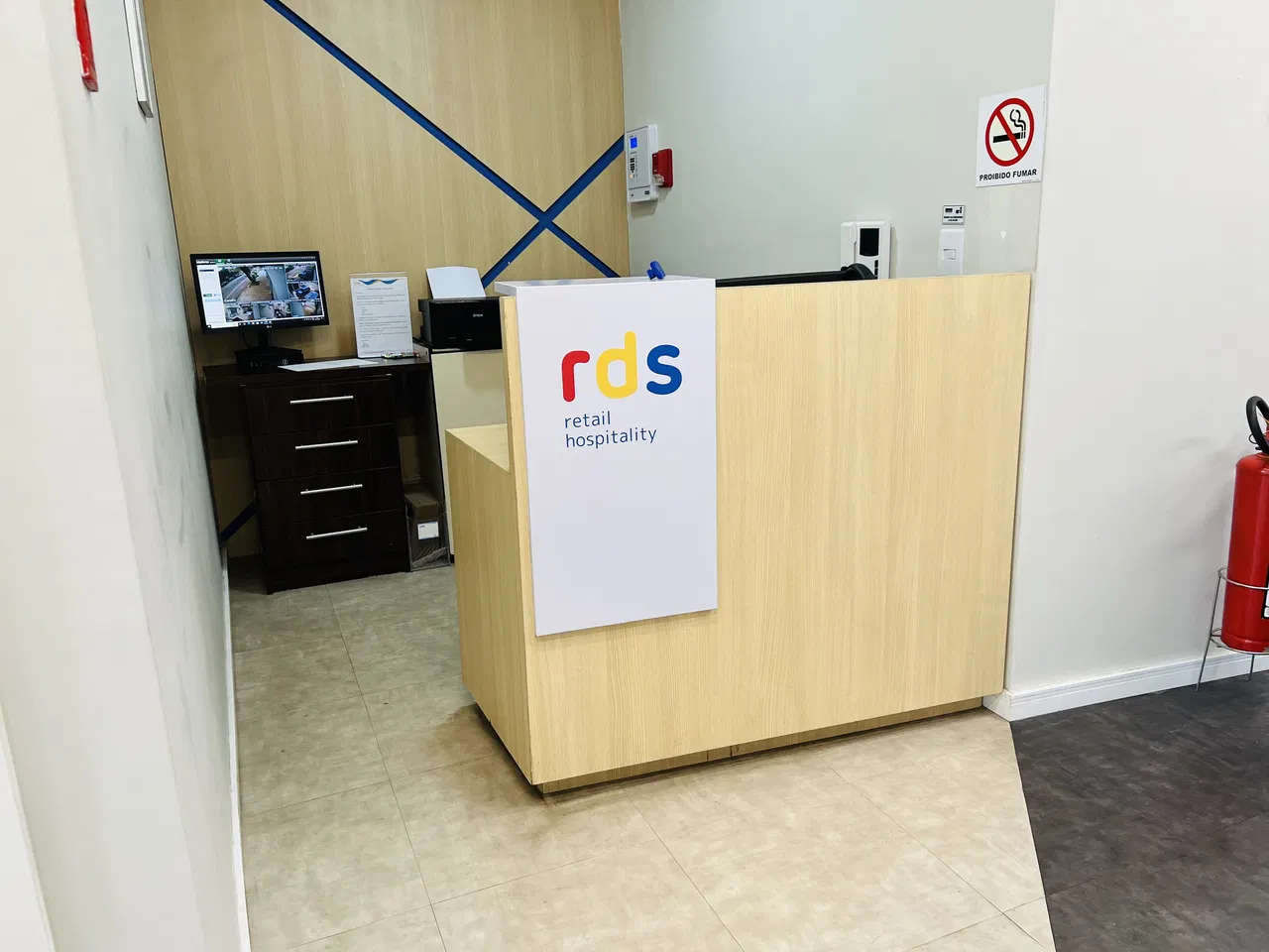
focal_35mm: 26
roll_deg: +3.0
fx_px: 953
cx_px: 634
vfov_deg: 53.1
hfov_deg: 67.3
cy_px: 476
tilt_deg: -12.9
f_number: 1.5
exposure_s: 1/120
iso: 125
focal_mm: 5.7
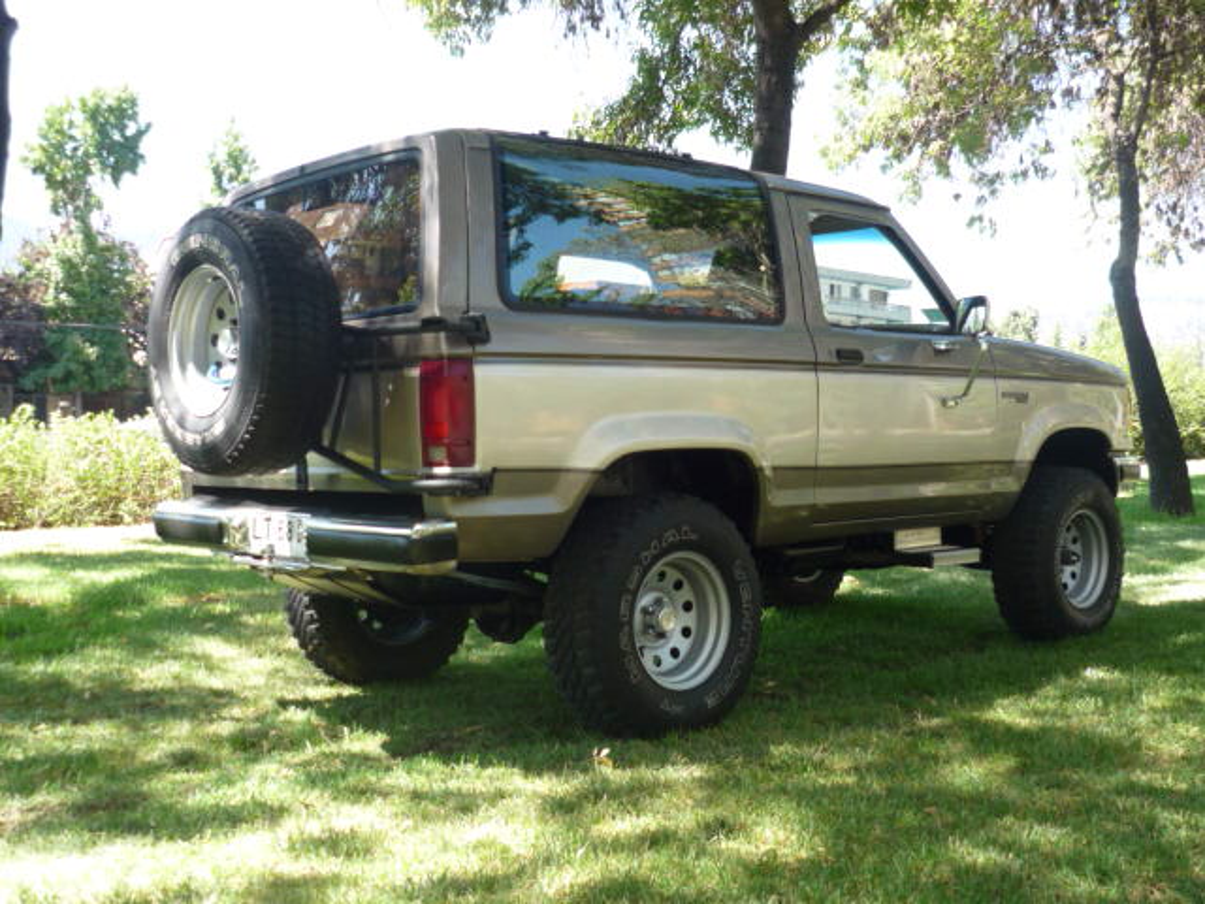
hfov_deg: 47.9
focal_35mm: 39
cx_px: 602
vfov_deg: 36.8
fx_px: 1358
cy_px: 452
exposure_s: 1/125
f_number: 2.8
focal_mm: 5.5
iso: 100
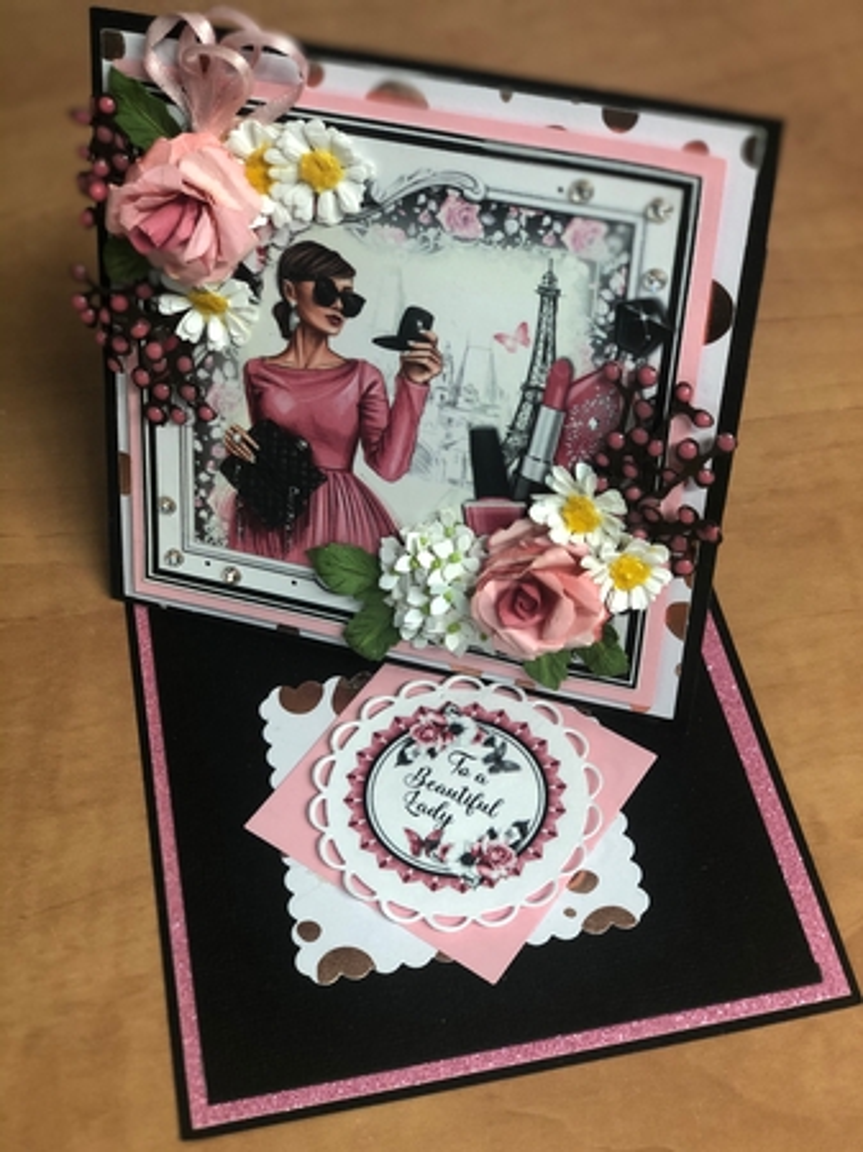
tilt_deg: -51.7
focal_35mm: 52
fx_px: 1730
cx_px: 432
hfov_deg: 28.0
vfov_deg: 36.8
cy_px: 576
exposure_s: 1/40
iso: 80
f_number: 2.4
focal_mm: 6
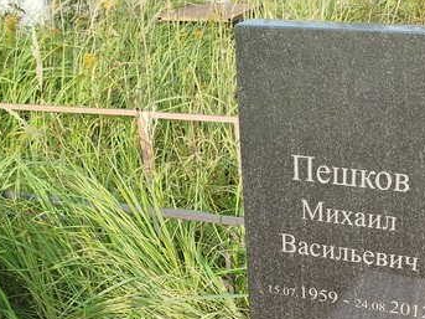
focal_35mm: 56
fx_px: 687
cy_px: 302
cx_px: 304
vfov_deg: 25.1
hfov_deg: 33.8
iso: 50
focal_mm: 5.31
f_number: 1.7
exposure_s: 1/331
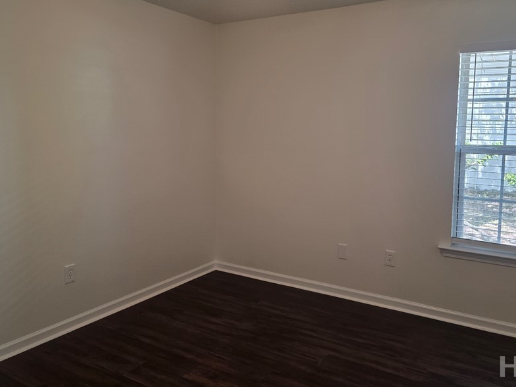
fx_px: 447
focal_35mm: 30
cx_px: 254
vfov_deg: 46.7
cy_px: 167
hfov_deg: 60.0
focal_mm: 6.3
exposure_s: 1/120
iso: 160
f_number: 1.7
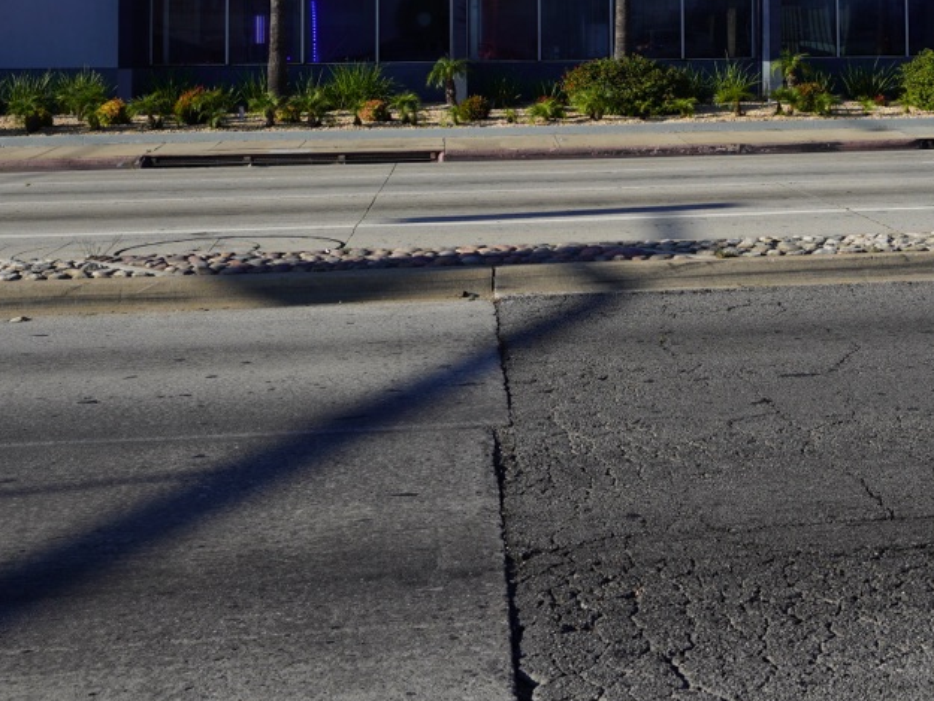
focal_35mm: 62
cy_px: -47
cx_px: 669
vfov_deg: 22.5
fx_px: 1673
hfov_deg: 30.8
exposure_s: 1/640
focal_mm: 21
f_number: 5
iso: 100
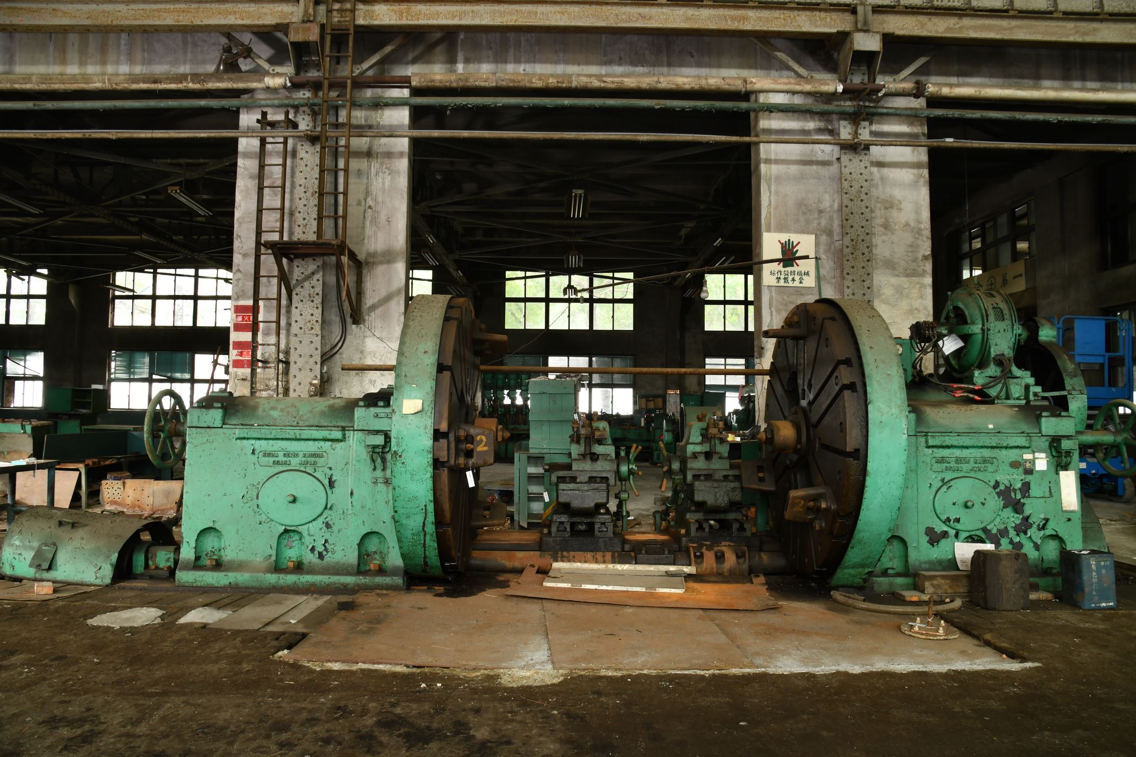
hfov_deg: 73.7
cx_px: 568
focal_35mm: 24
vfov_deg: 53.1
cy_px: 378
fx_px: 757
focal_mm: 24
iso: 200
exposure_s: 1
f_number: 11
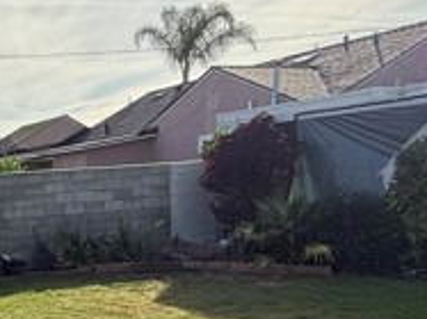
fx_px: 592
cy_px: 287
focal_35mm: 48
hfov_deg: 31.5
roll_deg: +2.2
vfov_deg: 29.0
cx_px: -114
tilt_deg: -11.2
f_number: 2.2
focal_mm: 2.22
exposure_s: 1/1497
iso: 64
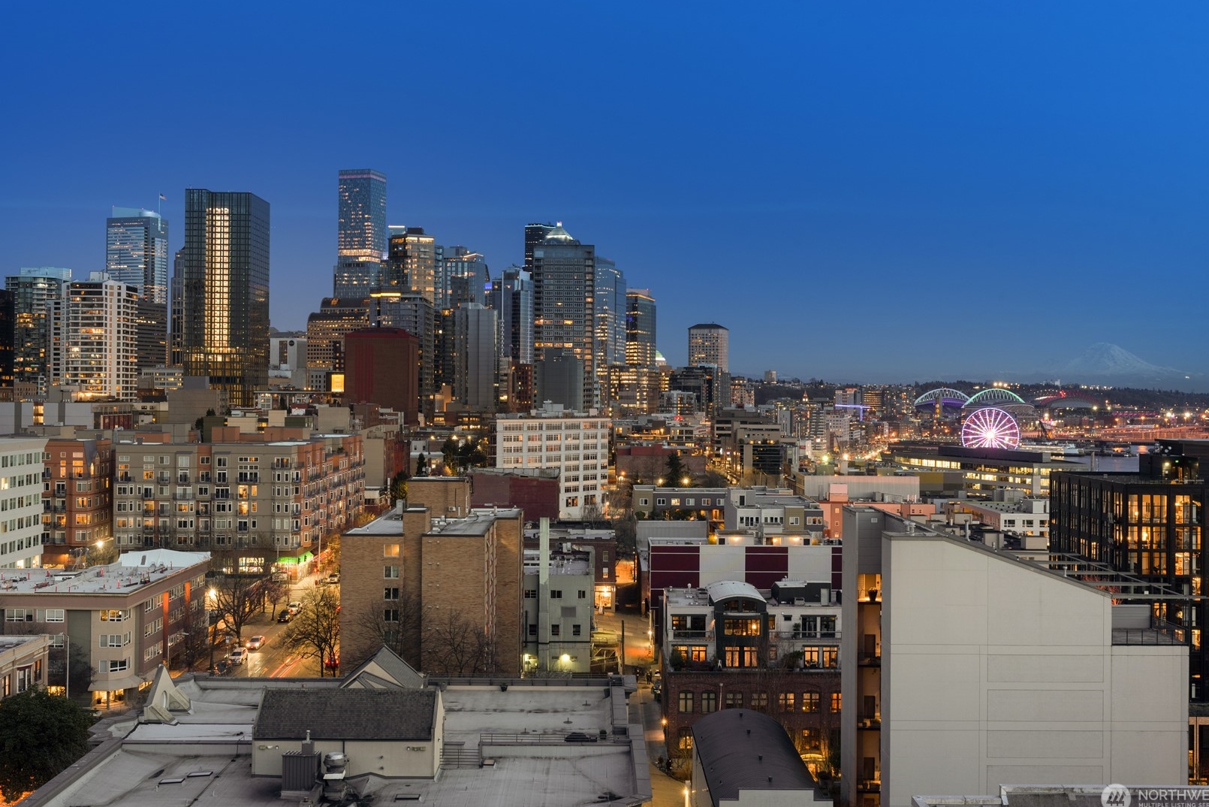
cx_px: 612
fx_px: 1343
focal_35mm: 40
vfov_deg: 33.4
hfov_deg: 48.4
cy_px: 409
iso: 200
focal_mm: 38
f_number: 8
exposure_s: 3
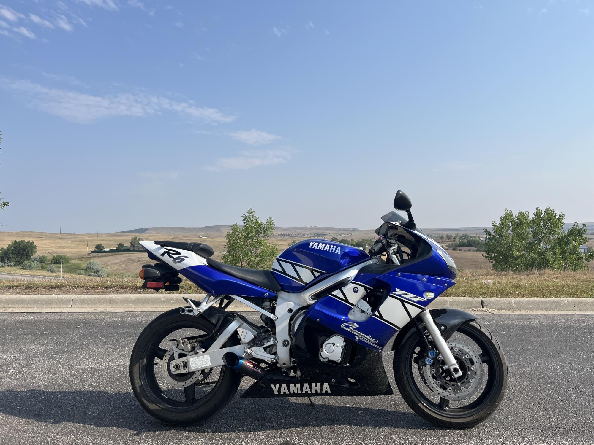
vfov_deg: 53.1
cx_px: 297
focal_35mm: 26
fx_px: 446
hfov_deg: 67.3
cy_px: 222
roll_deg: +2.3
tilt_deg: +0.2
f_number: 1.6
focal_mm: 5.1
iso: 50
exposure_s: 1/4854
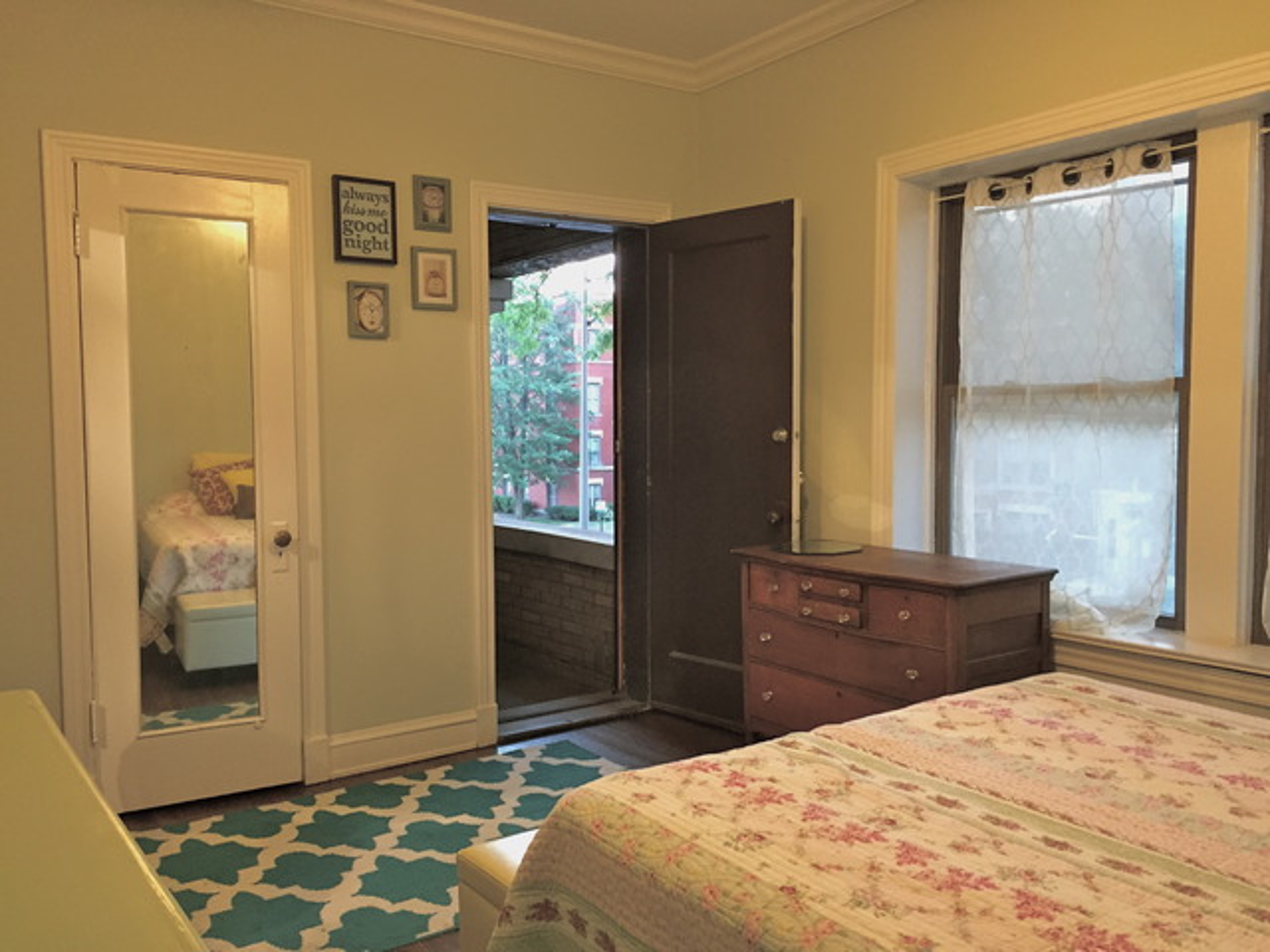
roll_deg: -0.3
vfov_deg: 48.2
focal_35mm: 29
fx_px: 1064
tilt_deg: -4.1
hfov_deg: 61.7
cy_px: 476
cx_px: 635
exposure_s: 1/17
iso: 250
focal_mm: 4.15
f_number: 2.2
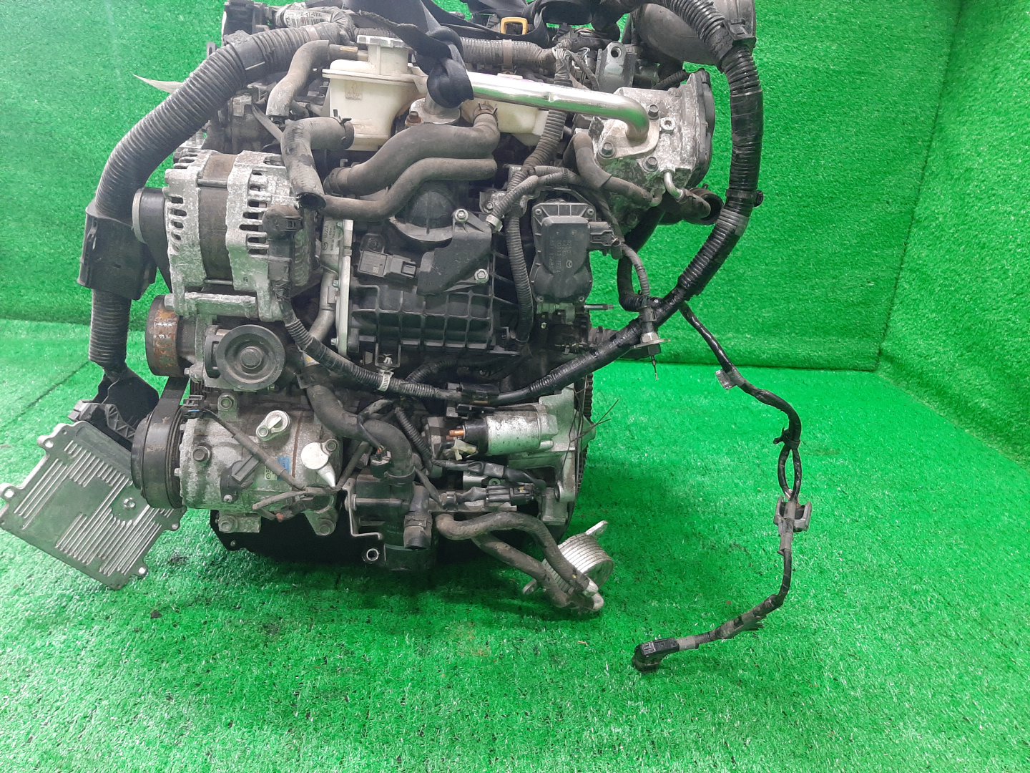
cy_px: 386
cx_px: 515
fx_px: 774
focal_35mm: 26
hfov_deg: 67.3
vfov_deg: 53.1
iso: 206
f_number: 1.7
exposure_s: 1/50
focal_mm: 3.93
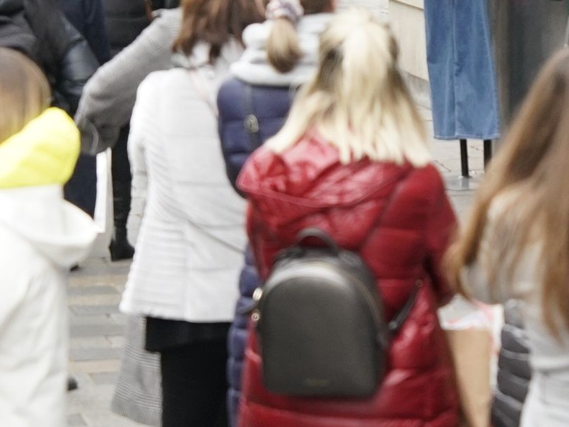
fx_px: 6313
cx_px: 236
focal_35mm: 384
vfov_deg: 3.9
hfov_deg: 5.2
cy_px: 192
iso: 1250
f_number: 4.5
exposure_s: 1/400
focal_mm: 82
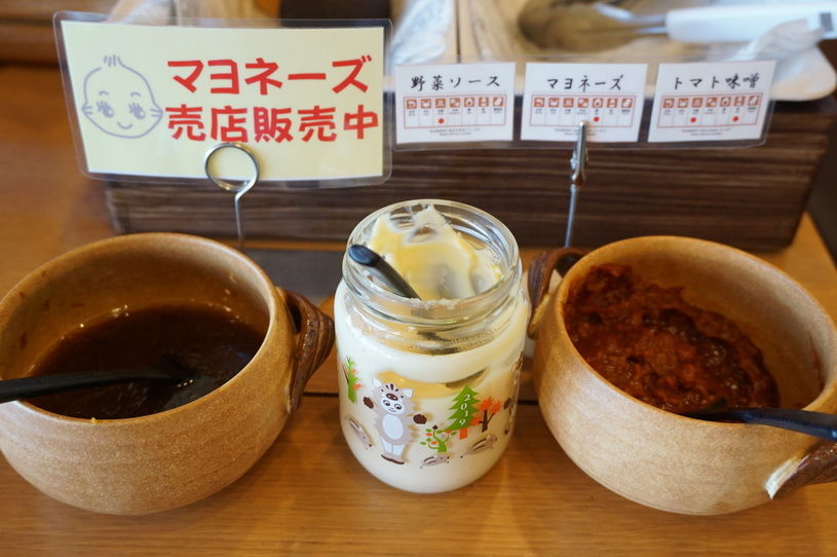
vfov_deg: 35.4
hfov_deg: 51.3
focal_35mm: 38
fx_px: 871
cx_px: 418
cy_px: 278
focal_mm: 25
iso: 500
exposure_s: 1/60
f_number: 4.5
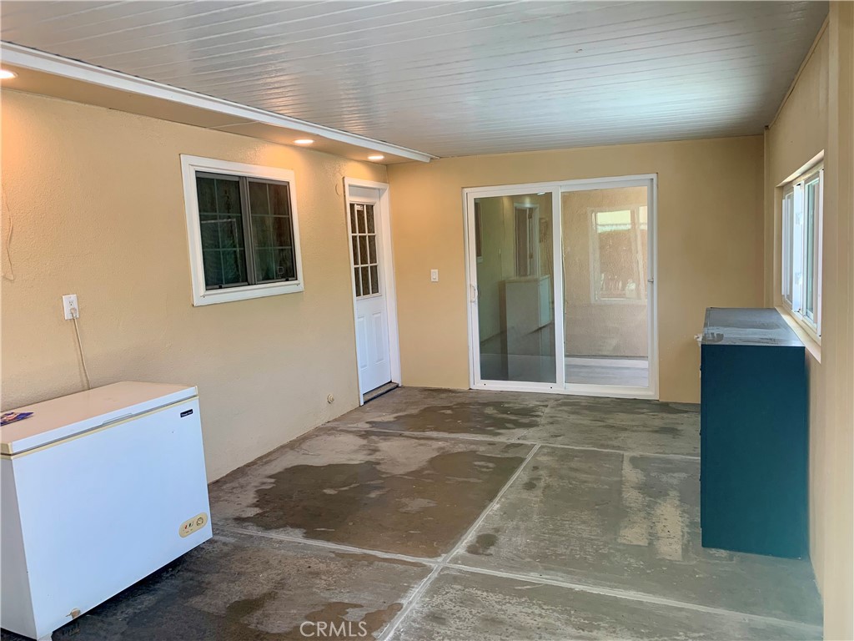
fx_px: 641
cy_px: 320
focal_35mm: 26
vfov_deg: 53.1
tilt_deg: -7.2
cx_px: 427
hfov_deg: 67.3
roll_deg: +3.7
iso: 64
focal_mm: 4.25
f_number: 1.8
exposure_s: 1/120
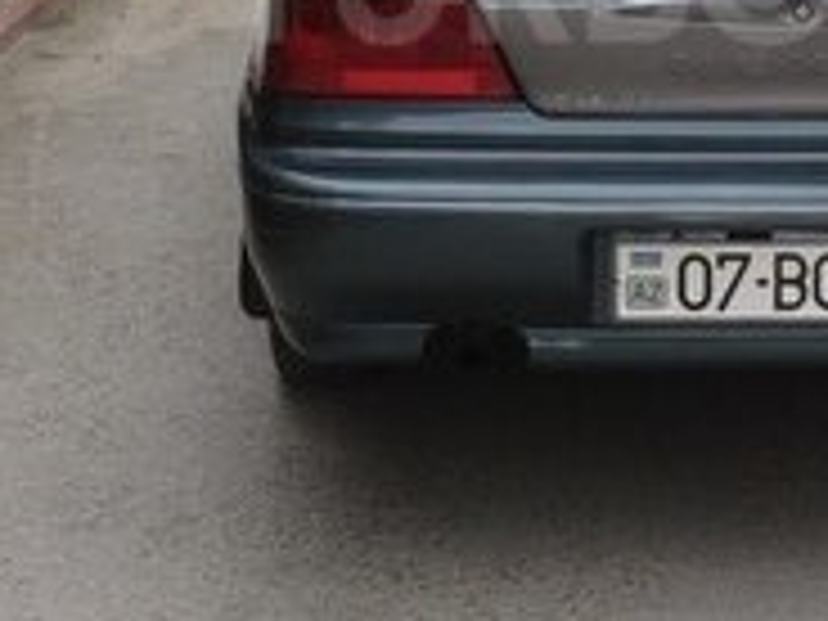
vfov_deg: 14.0
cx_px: 680
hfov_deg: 18.7
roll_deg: +0.1
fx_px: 2488
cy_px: -25
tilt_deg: -10.8
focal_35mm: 104
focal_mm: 4.15
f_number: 2.2
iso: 40
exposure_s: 1/100
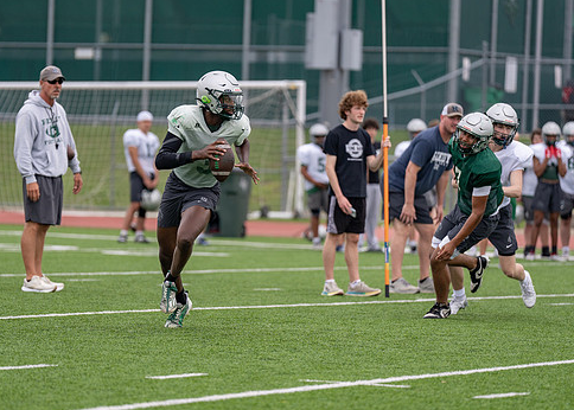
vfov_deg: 5.7
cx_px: 244
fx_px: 4142
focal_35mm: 254
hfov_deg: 7.9
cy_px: 203
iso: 200
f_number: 2.8
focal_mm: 200
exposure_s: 1/2500
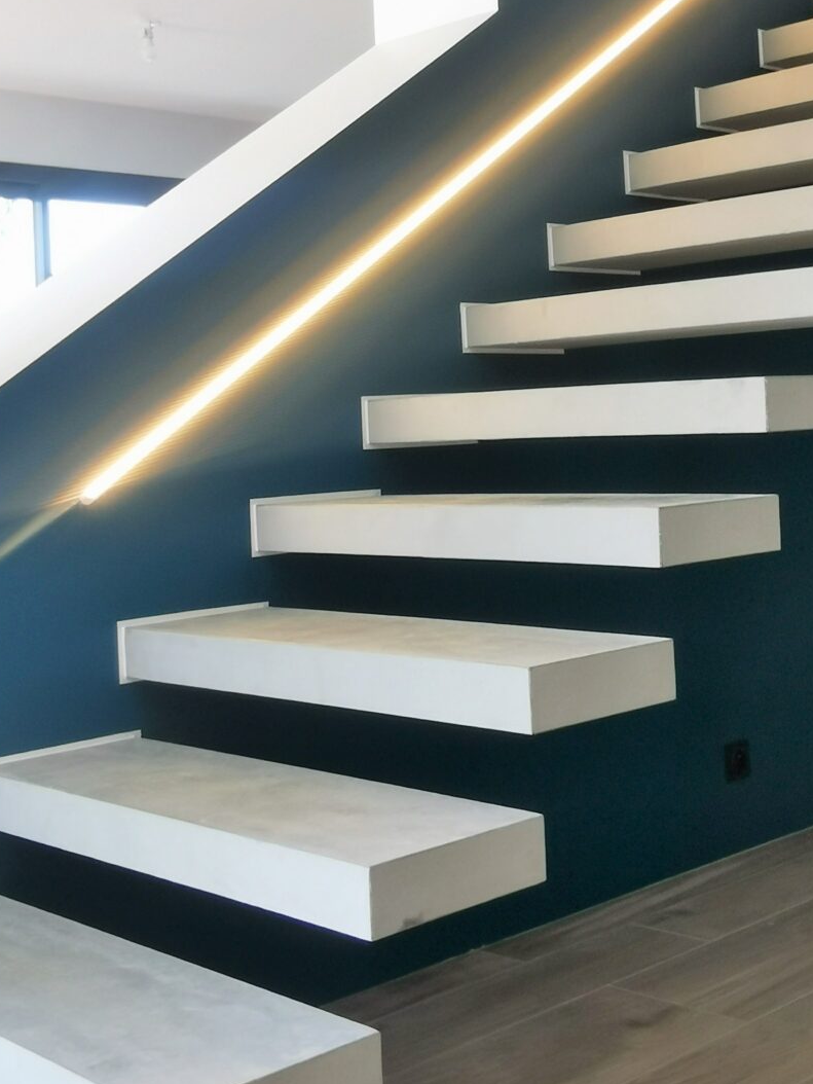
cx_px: 494
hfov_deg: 28.5
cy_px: 349
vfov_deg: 37.0
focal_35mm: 51
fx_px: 1596
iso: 64
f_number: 2.2
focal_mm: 2.35
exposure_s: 1/50
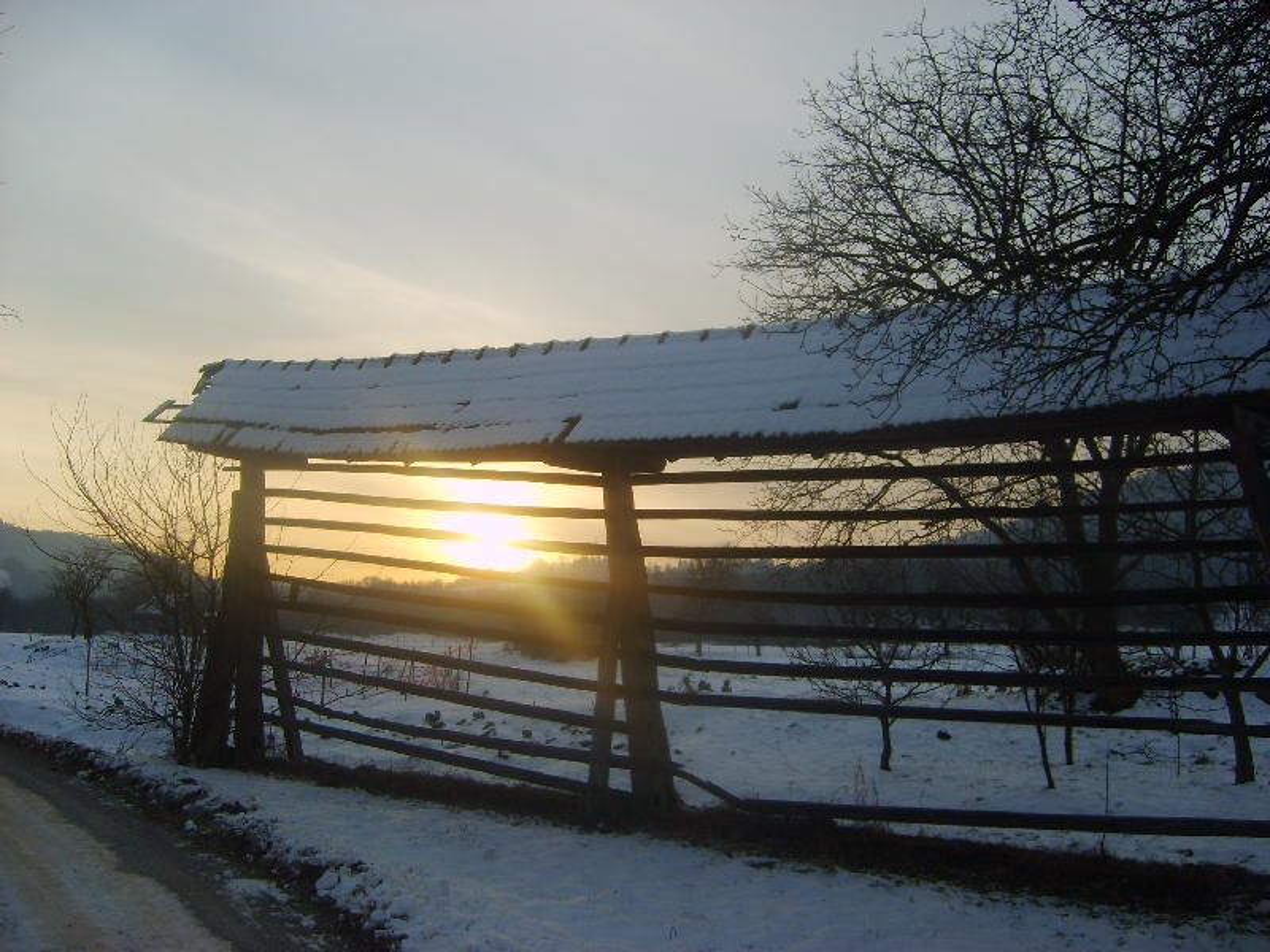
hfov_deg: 52.6
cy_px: 476
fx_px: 1284
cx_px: 635
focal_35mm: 35
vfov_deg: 40.7
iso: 50
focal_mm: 5.8
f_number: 2.8
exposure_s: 1/500
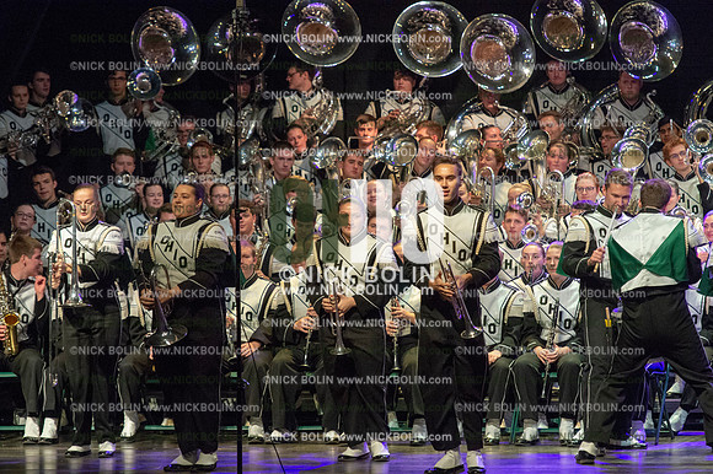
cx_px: 356
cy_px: 237
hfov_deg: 9.0
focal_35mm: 230
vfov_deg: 6.0
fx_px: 4553
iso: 8000
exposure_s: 1/400
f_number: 5.6
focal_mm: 230
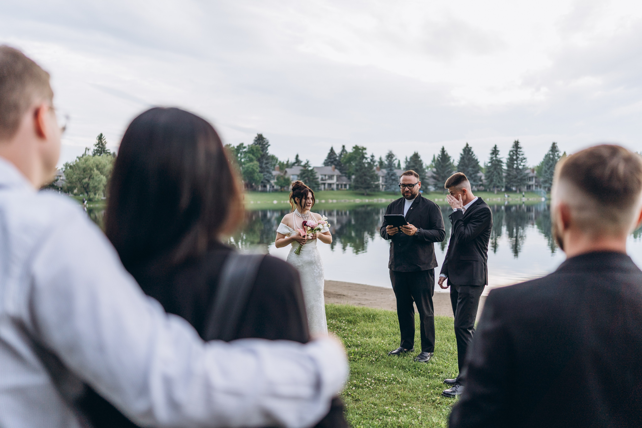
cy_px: 214
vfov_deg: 37.6
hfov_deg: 54.0
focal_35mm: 35
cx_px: 321
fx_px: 630
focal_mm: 35
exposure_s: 1/1000
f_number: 1.4
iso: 100
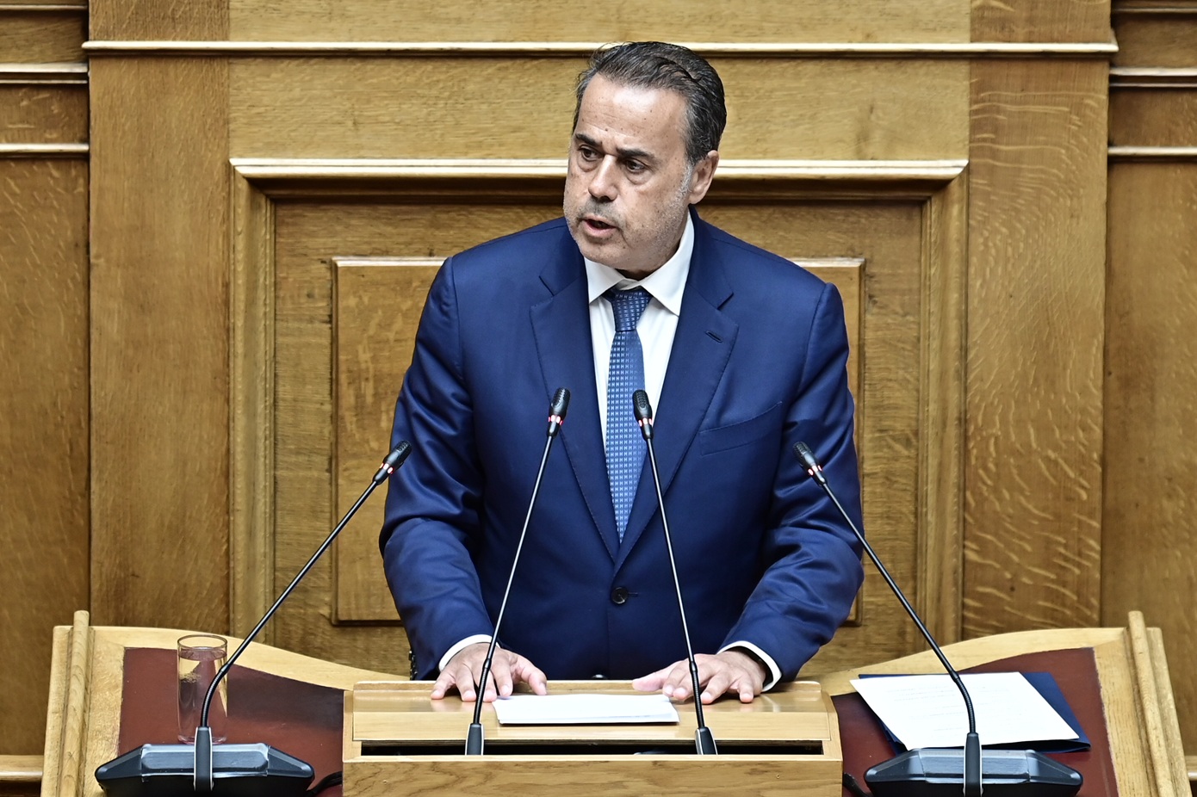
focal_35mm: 300
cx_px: 598
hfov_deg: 6.9
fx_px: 9972
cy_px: 398
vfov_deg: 4.6
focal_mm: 200
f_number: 3.2
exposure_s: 1/250
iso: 800
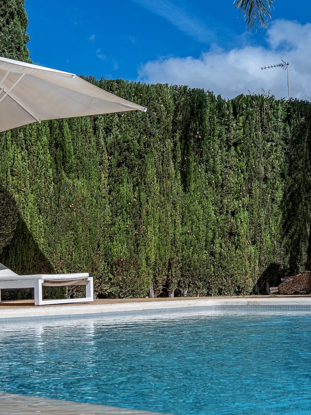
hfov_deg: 23.1
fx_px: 743
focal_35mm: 62
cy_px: 187
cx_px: 37
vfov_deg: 31.2
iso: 160
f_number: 10
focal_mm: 24
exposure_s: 1/500
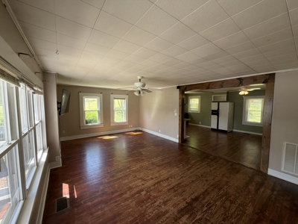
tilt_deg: -3.1
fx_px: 121
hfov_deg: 102.1
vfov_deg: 85.7
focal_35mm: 14
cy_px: 112
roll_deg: +0.1
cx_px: 149
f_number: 2.2
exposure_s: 1/121
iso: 100
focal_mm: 2.22
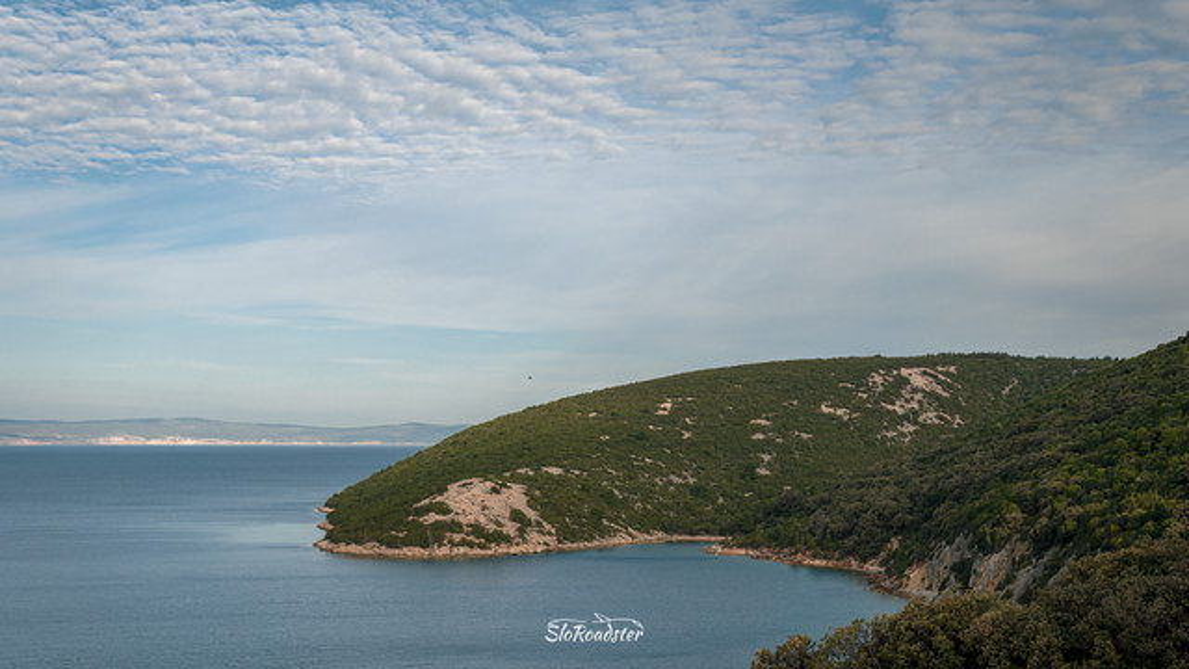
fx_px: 1500
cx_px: 594
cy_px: 339
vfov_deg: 25.1
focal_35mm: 48
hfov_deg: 43.2
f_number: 8
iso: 100
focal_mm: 30
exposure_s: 1/125
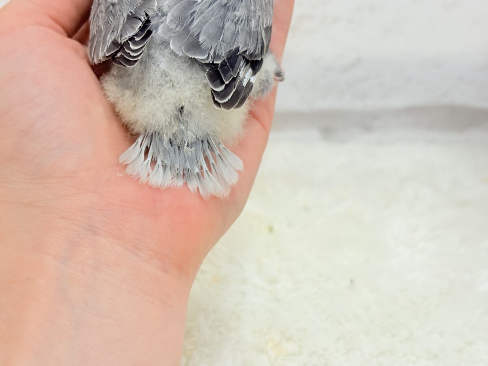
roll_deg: +2.2
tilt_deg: -26.7
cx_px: 244
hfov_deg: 36.8
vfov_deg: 28.0
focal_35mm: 52
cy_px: 183
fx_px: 733
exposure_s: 1/100
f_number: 1.6
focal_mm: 5.96
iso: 80
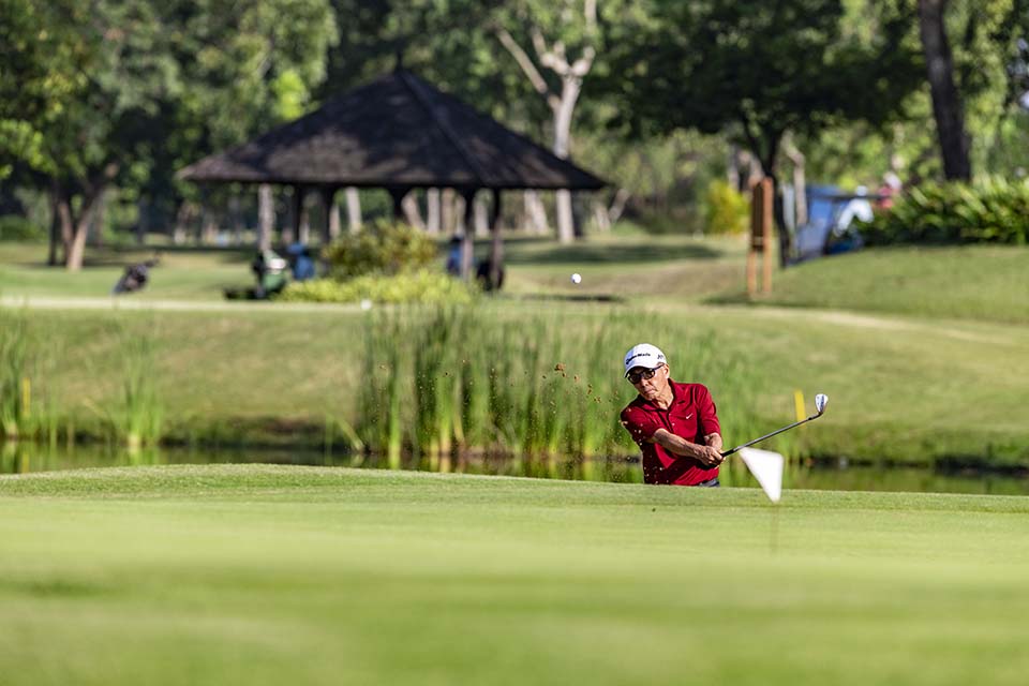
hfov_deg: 5.2
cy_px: 343
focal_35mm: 400
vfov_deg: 3.4
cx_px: 514
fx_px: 11432
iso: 320
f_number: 5.6
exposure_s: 1/2000
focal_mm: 400
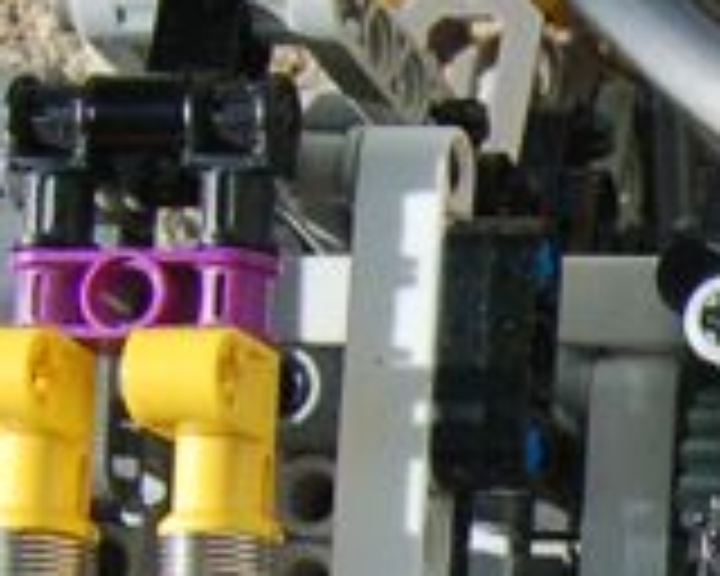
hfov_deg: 9.2
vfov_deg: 7.8
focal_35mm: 194
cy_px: 979
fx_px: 4134
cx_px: 1552
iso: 200
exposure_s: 1/320
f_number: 8
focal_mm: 22
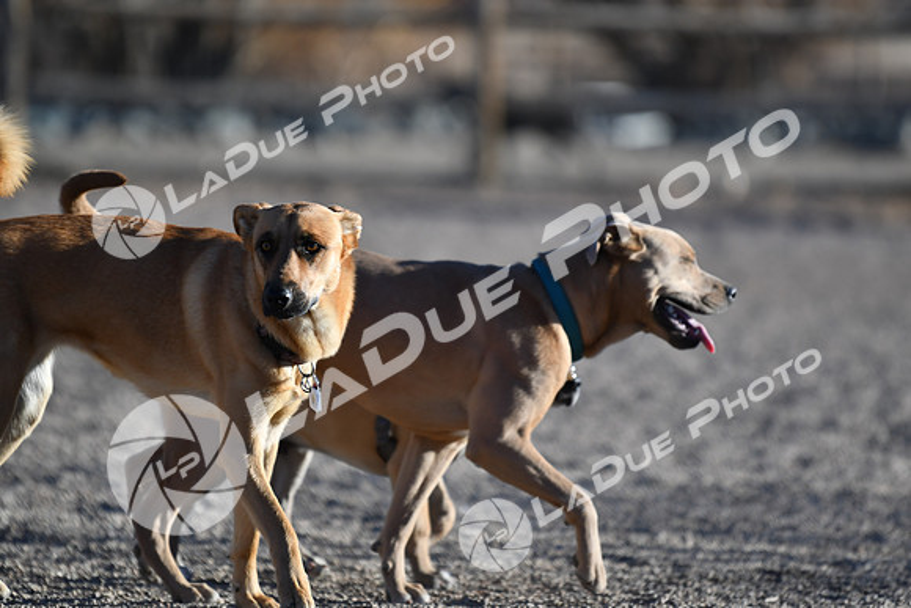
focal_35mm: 300
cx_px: 456
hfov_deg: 6.9
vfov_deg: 4.6
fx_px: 7593
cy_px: 304
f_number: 2.8
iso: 220
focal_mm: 200
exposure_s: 1/4000
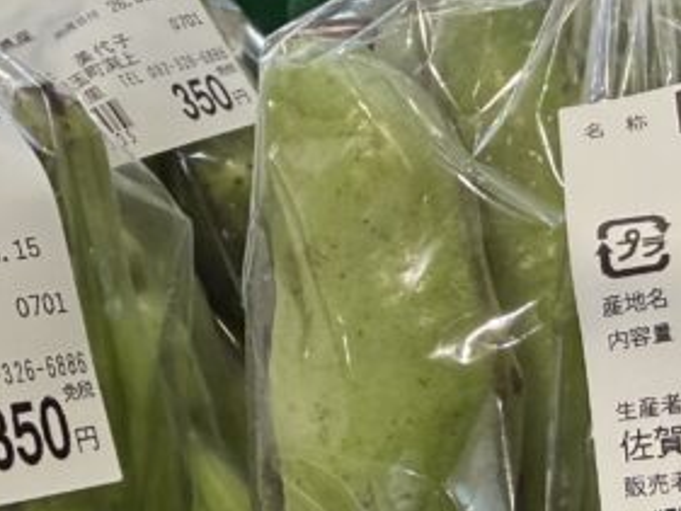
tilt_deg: -22.2
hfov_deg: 23.8
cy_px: 417
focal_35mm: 82
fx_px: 1614
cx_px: 419
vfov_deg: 17.8
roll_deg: +4.5
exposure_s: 1/120
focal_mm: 2.22
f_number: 2.2
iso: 160
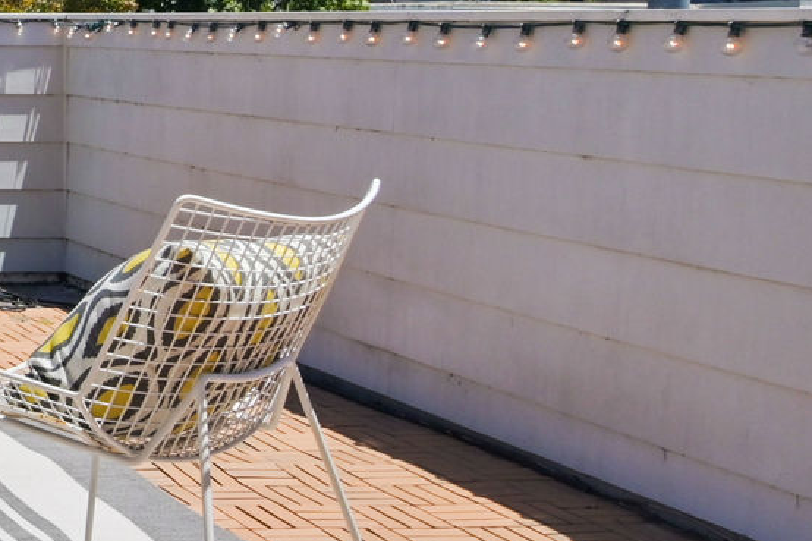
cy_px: 26
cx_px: -520
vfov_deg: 20.4
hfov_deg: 22.7
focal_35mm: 65
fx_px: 1466
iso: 400
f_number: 11
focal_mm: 18
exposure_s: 1/3200
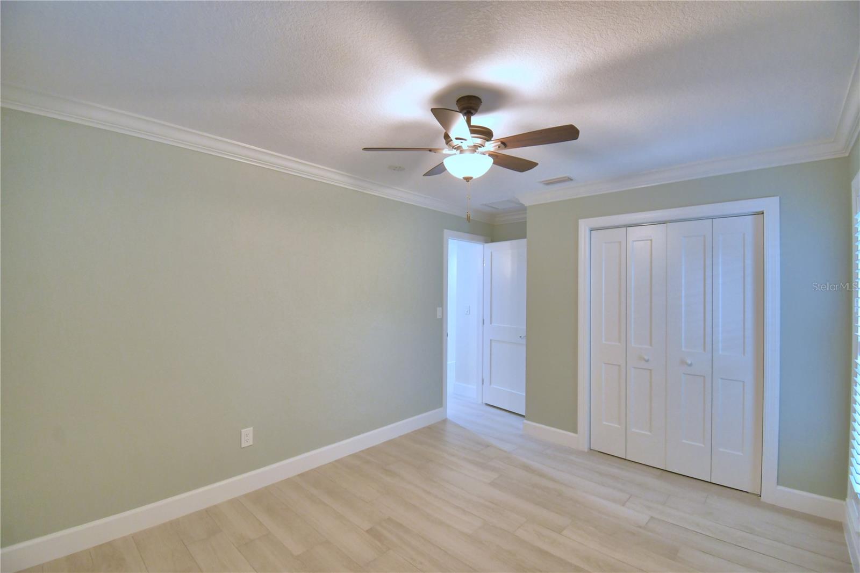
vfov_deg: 77.3
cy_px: 286
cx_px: 430
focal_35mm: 15
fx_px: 358
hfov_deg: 100.4
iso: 500
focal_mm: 10
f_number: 4.5
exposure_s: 1/30
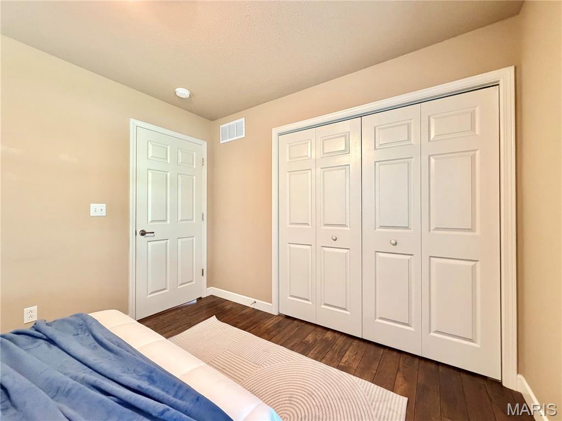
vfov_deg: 85.7
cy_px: 210
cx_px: 281
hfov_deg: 102.1
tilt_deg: +0.1
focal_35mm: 14
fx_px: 227
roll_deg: +0.3
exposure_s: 1/60
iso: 640
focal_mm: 2.22
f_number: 2.2
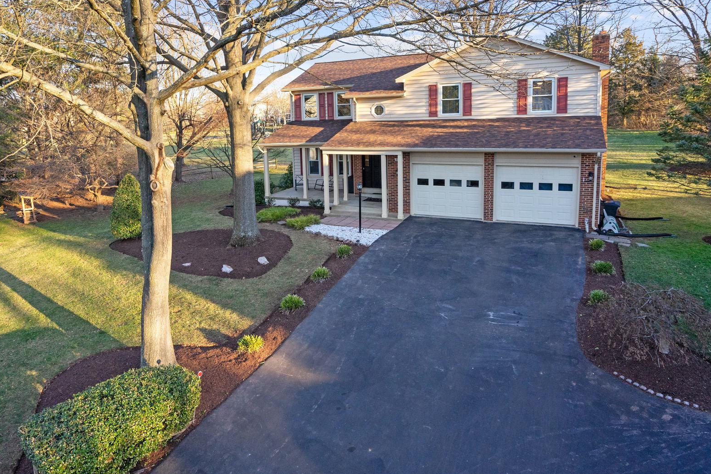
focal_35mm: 21
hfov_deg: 80.6
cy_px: 178
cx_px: 301
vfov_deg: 58.8
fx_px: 415
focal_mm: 16
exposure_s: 1/250
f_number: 8
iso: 800
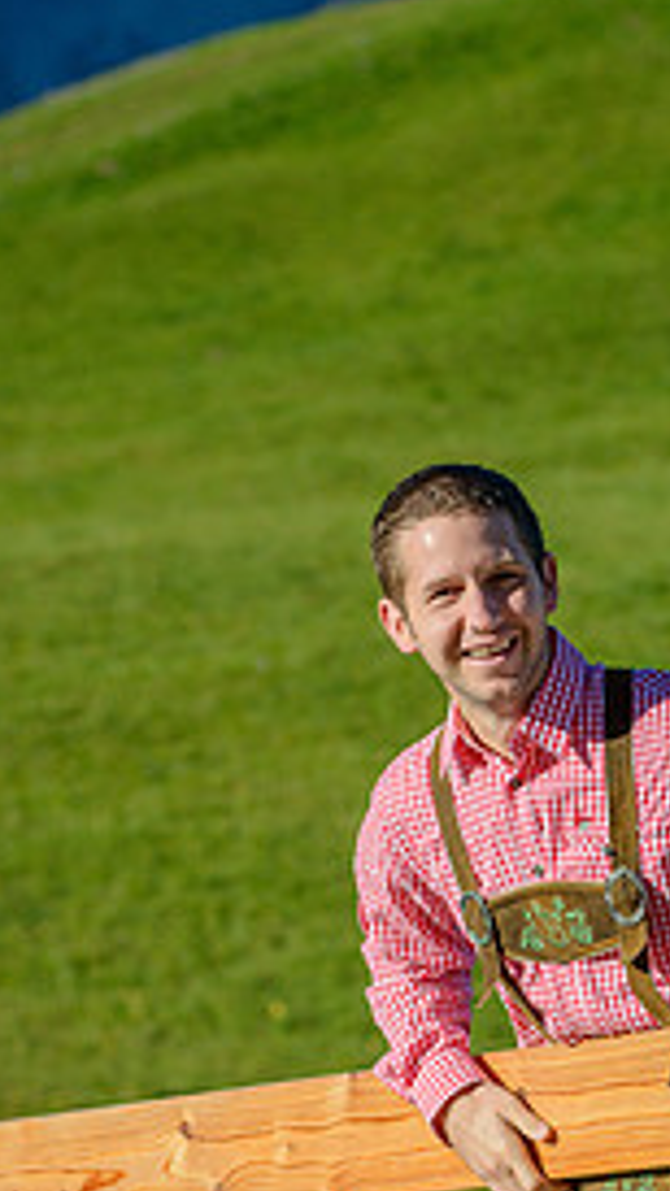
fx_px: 7016
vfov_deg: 9.7
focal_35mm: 222
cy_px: 741
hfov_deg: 5.4
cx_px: 892
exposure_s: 1/3200
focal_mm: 100
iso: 250
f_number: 5
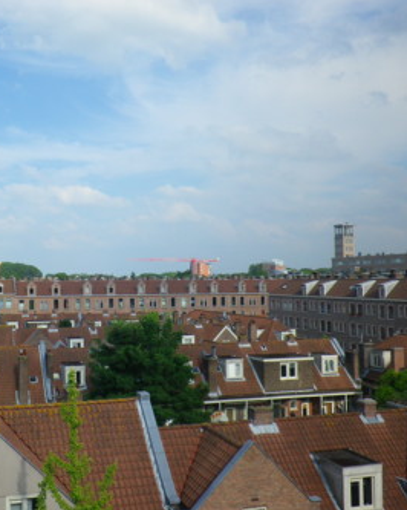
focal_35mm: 37
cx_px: 78
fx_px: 558
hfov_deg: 38.5
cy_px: 257
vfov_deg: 49.1
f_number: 8.3
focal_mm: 5
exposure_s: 1/100
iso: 80
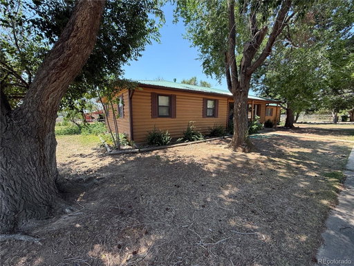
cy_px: 133
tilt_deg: -7.3
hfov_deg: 102.1
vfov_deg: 85.7
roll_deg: -0.3
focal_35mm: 14
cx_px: 177
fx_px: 143
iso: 50
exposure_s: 1/326
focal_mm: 2.22
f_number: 2.2
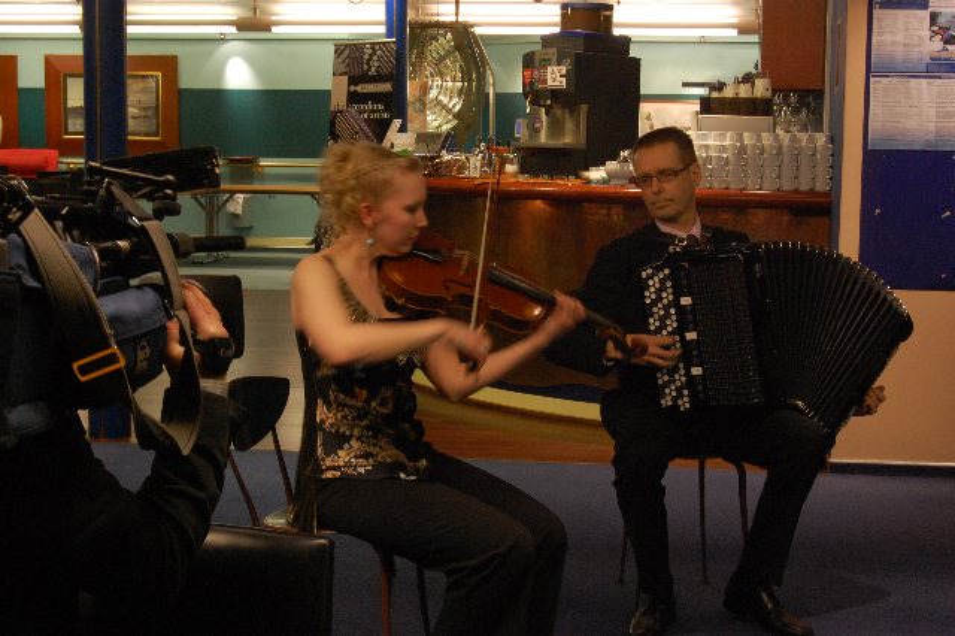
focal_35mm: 63
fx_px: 1670
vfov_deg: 21.5
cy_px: 318
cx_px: 478
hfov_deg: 31.9
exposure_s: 1/10
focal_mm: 42
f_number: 11
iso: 1600
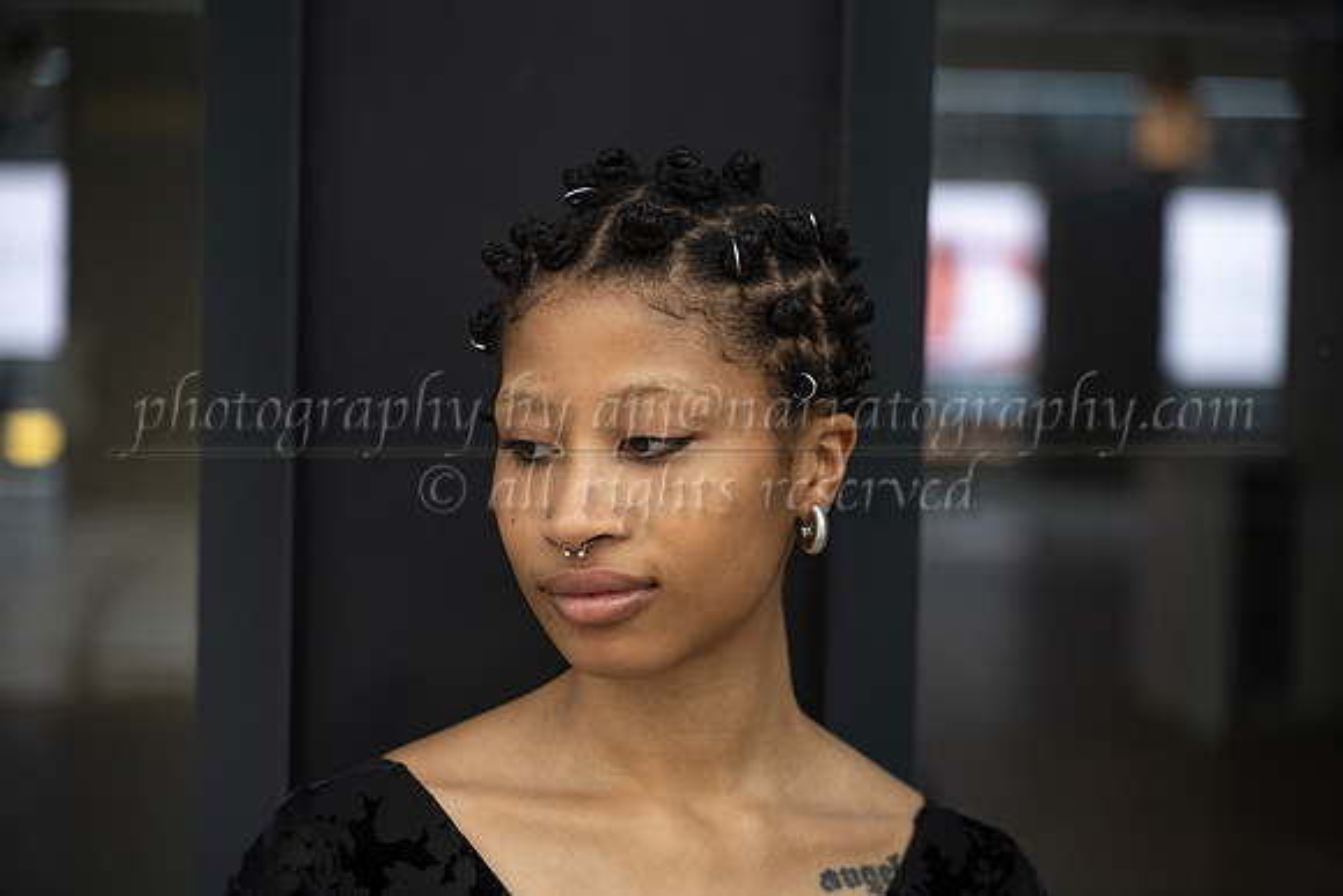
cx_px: 672
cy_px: 448
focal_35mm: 75
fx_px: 2798
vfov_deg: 18.2
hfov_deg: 27.0
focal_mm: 75
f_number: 2.8
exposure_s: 1/1600
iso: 800
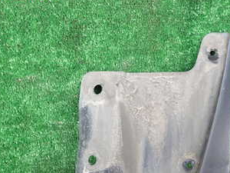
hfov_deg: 37.9
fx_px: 332
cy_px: 157
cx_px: 145
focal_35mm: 50
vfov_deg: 28.0
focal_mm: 4.5
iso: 125
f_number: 2
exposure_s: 1/60
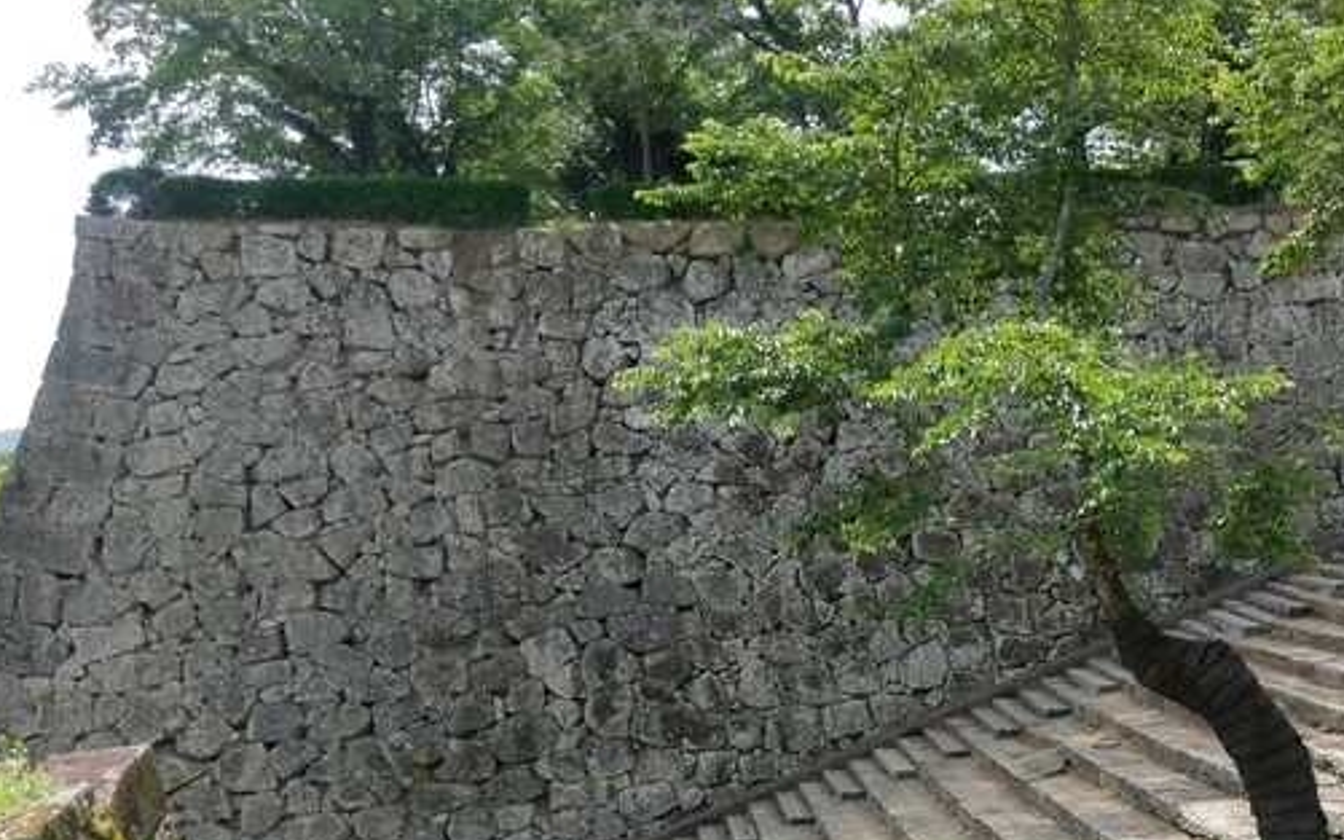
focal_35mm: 44
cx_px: 971
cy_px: 738
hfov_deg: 44.1
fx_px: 1611
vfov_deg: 28.2
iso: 100
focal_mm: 4.58
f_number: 1.8
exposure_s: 1/733
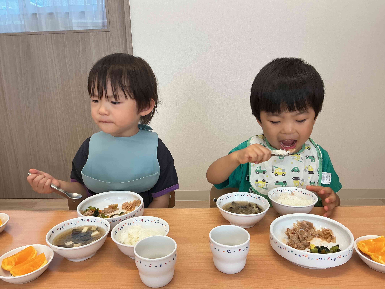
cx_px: 192
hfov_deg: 61.7
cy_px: 144
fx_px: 323
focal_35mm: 29
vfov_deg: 48.2
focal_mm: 3
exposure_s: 1/100
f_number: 1.8
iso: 32
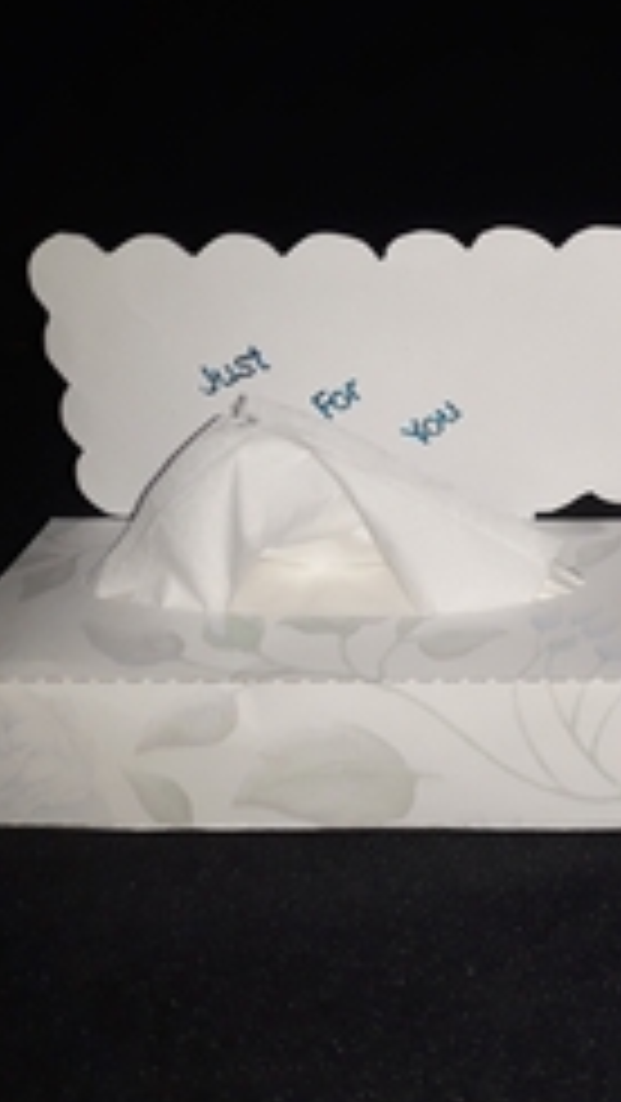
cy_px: 479
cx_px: 810
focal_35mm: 54
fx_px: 1579
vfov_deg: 38.4
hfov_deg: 20.3
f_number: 1.7
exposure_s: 1/147
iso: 40
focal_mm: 3.71
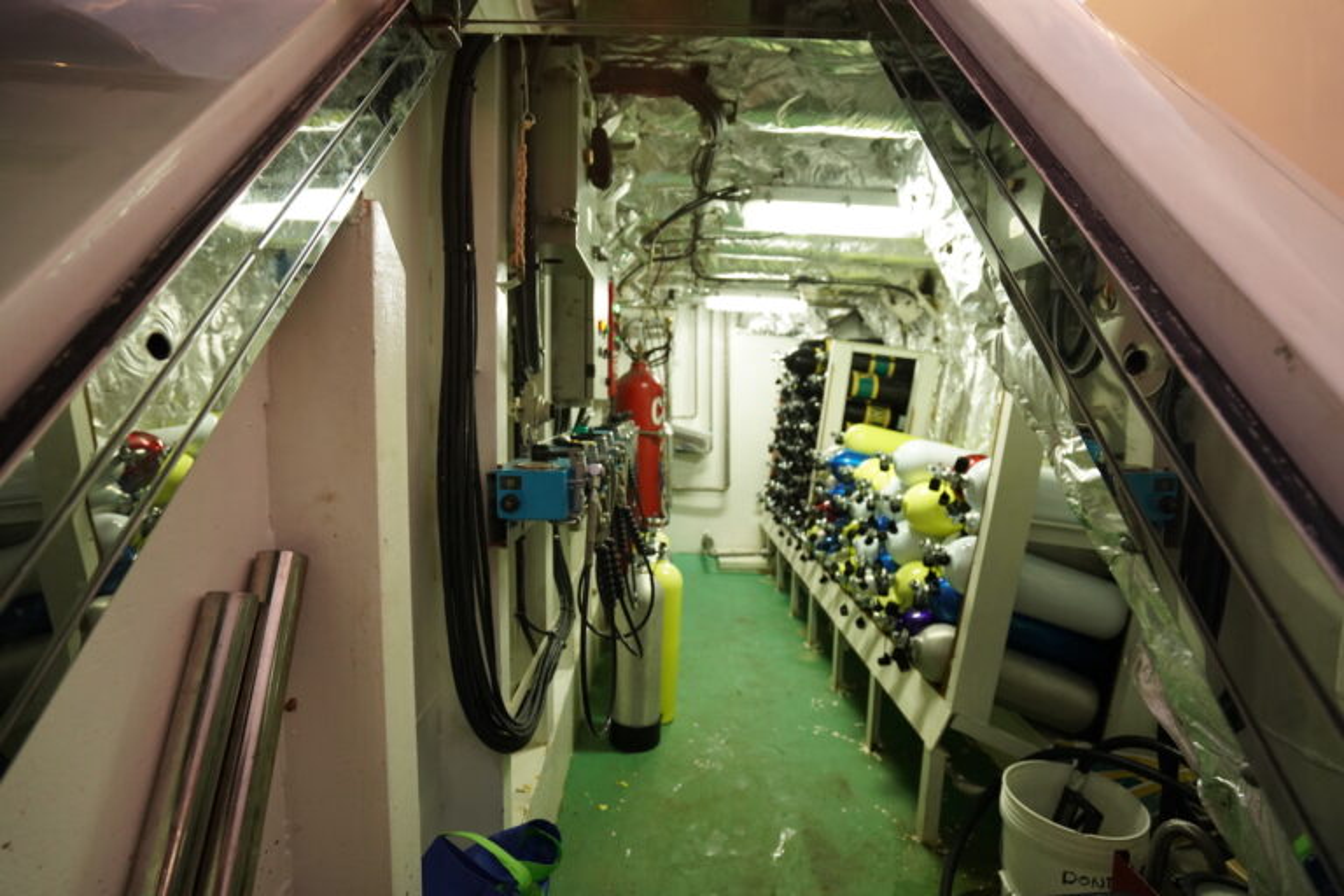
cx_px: 672
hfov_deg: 96.7
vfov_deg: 73.7
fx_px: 597
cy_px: 448
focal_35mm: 16
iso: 3200
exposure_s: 1/80
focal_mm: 16
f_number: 4
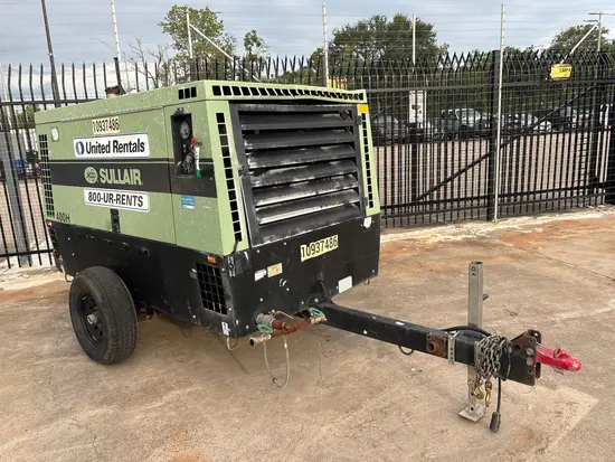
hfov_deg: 67.3
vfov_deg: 53.1
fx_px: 462
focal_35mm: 26
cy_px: 231
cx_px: 308
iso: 50
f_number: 1.6
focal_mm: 5.96
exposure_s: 1/479
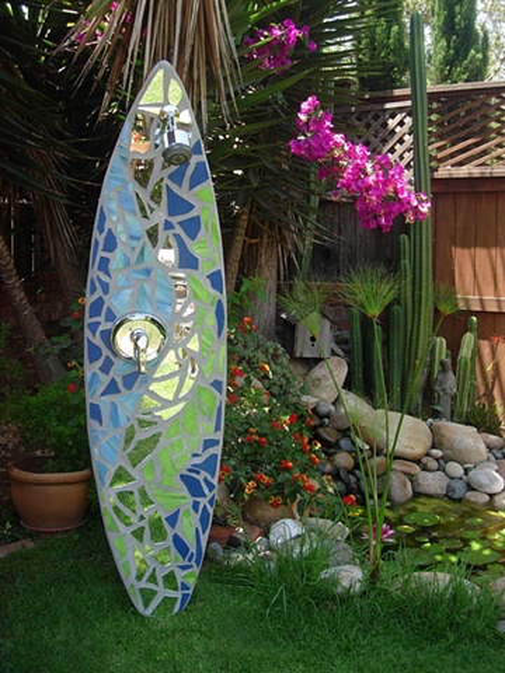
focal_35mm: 38
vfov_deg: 49.0
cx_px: 252
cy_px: 336
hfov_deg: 37.7
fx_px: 739
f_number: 2.8
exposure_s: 1/279
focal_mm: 7.8
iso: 79
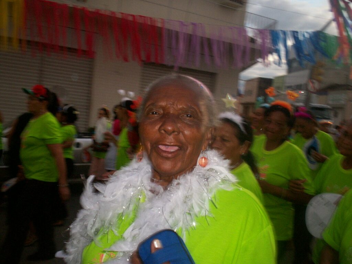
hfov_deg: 51.4
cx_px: 176
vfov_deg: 39.7
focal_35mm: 36
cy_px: 132
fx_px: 366
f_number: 4.5
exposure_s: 1/64
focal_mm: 5.9
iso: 140
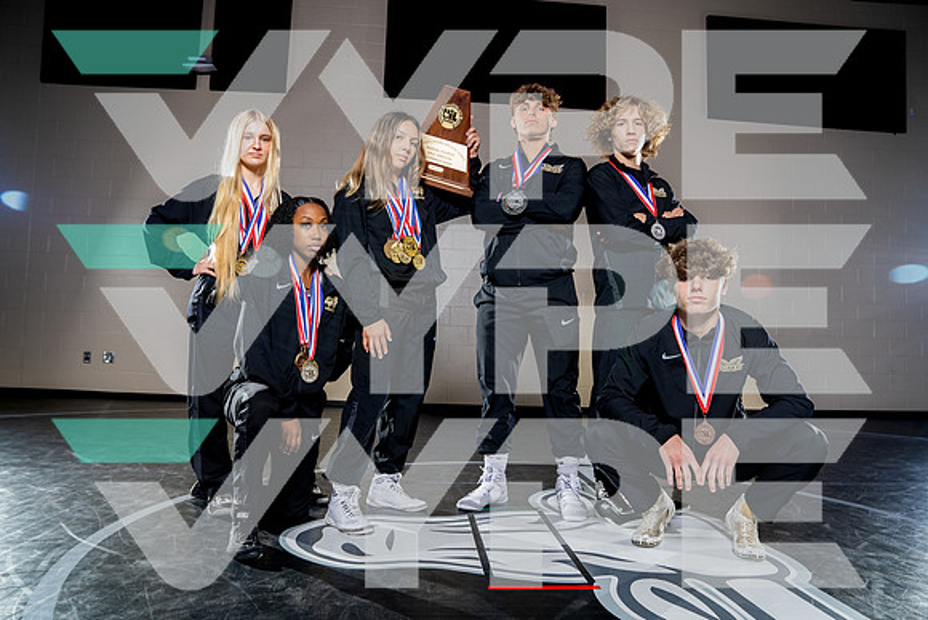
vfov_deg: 53.2
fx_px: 619
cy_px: 310
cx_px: 464
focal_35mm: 24
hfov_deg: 73.7
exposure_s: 1/250
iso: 320
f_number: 5.6
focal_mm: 24
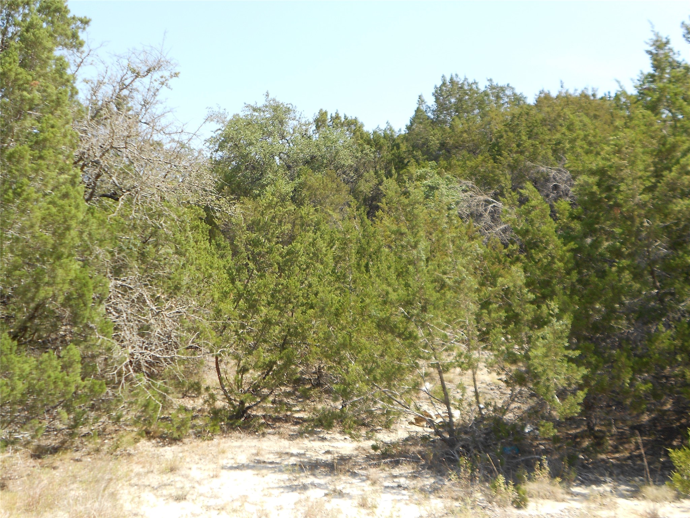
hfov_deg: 50.1
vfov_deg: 38.7
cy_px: 259
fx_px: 738
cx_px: 345
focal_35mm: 37
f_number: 3.9
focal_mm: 6.7
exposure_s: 1/250
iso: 80
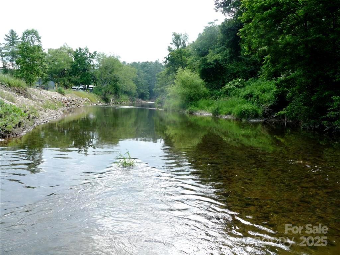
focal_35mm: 28
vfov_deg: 49.7
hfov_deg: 63.4
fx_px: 275
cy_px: 128
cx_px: 170
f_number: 3.3
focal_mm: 4.7
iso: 100
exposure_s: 1/160
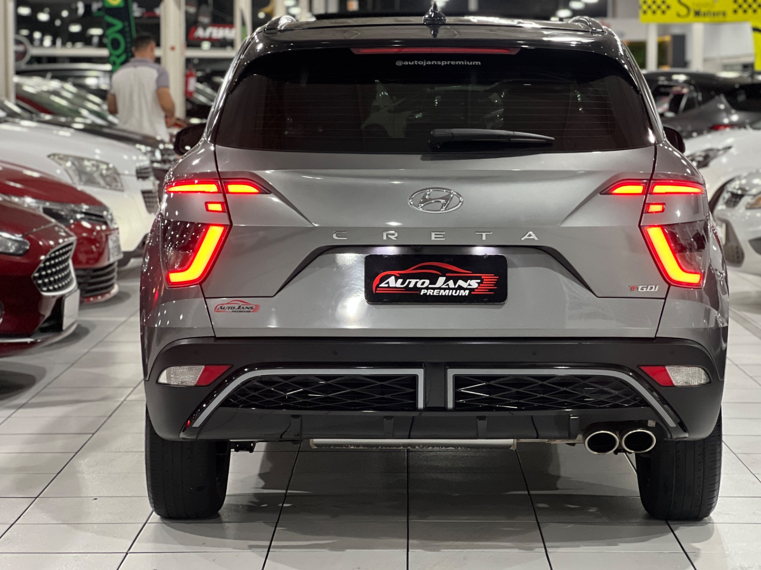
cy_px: 234
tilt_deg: -4.0
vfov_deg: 16.1
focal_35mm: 92
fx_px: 2022
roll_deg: -0.8
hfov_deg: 21.3
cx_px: 444
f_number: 2.8
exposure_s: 1/30
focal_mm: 9
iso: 320
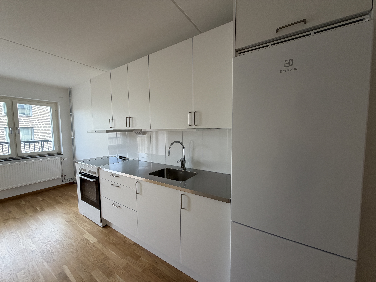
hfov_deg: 102.1
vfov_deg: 85.7
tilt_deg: -4.5
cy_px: 141
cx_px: 188
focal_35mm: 14
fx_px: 152
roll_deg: +0.9
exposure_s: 1/121
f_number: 2.2
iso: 160
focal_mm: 2.22
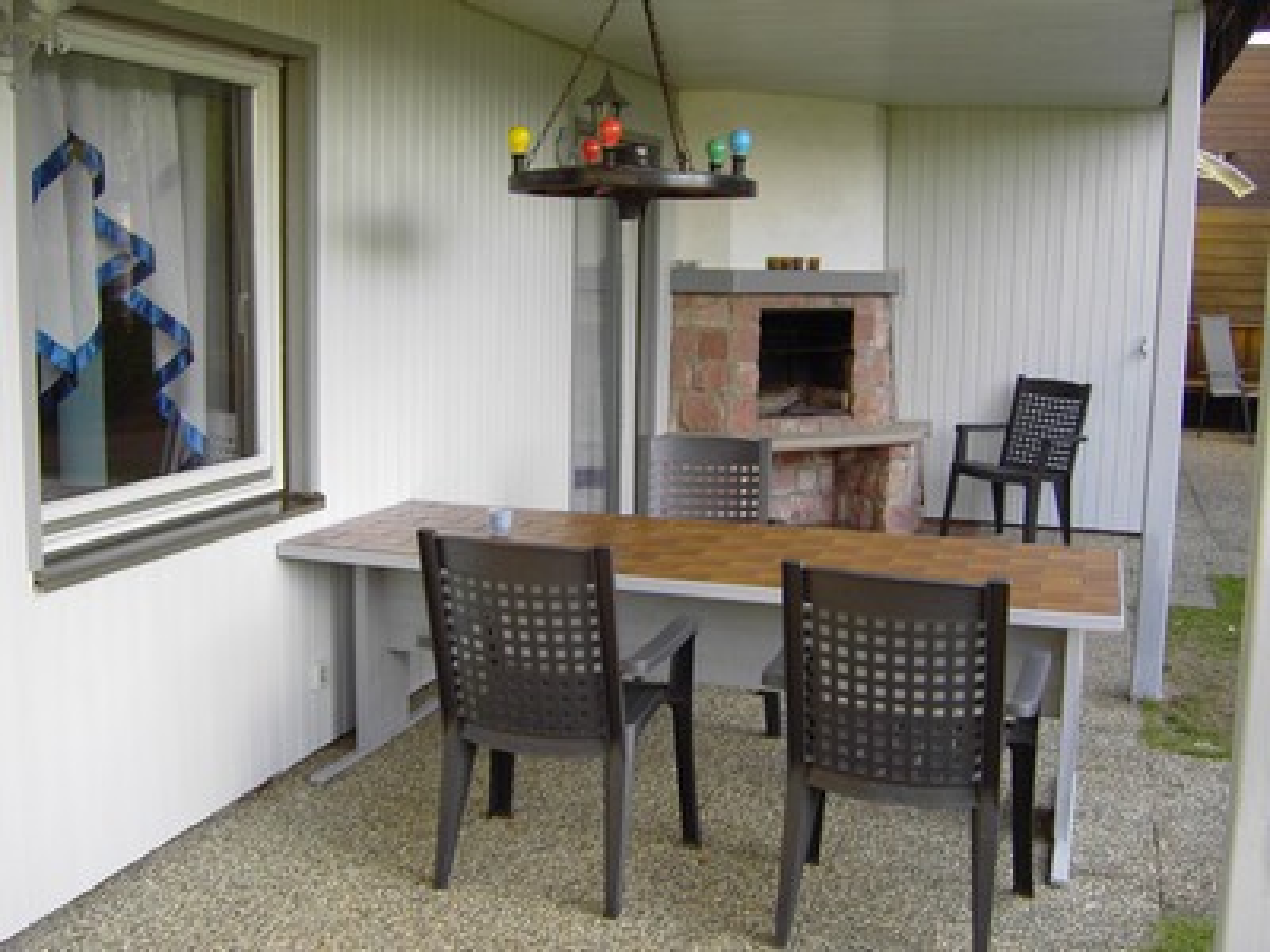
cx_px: 635
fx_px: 1284
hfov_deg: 52.6
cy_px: 476
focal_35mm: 35
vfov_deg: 40.7
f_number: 4
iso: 100
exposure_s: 1/80
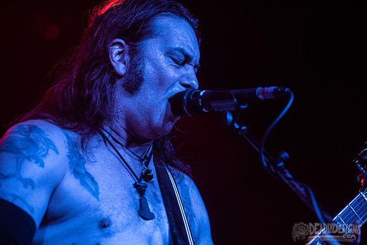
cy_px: 122
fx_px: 1377
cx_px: 184
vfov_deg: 10.2
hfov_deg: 15.2
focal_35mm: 135
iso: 3200
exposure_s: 1/200
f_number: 3.2
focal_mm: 135
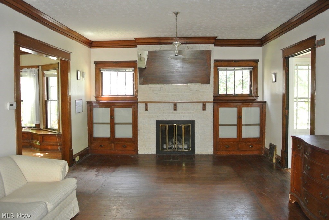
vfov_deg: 48.0
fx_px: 247
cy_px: 110
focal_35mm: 27
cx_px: 164
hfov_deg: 67.3
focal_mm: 10
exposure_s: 1/60
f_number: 3.5
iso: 800
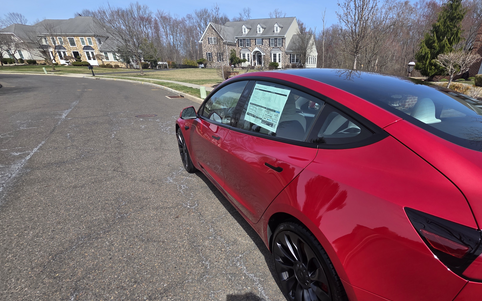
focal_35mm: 17
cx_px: 291
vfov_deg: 67.1
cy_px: 186
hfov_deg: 93.0
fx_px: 223
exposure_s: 1/1879
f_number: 1.9
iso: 40
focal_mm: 2.2
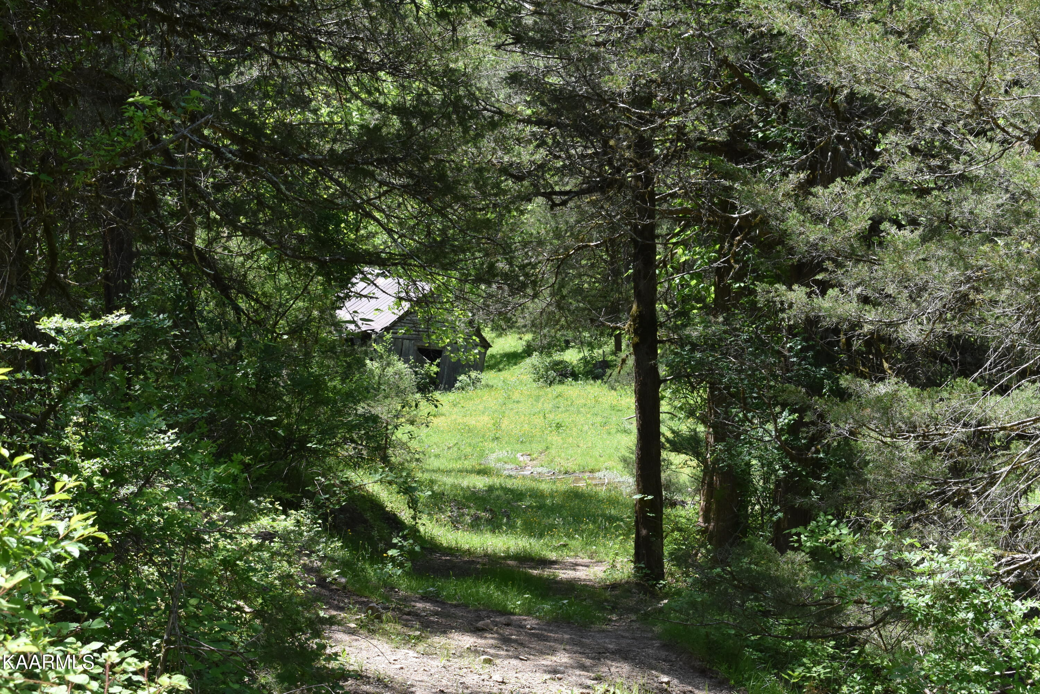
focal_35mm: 82
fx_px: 2383
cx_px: 520
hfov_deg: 24.6
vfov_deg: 16.6
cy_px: 347
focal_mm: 55
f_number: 8
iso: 800
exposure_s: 1/500
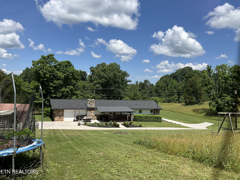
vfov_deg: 48.2
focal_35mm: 29
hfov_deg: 61.7
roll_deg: -2.6
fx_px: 201
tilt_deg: -0.3
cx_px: 120
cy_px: 90
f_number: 1.8
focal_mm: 3
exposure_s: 1/2227
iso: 25
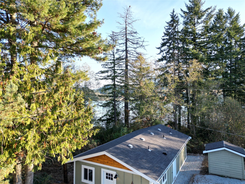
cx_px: 122
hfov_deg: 71.6
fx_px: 170
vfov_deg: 56.8
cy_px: 92
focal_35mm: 24
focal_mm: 6.72
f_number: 1.7
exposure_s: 1/500
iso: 100
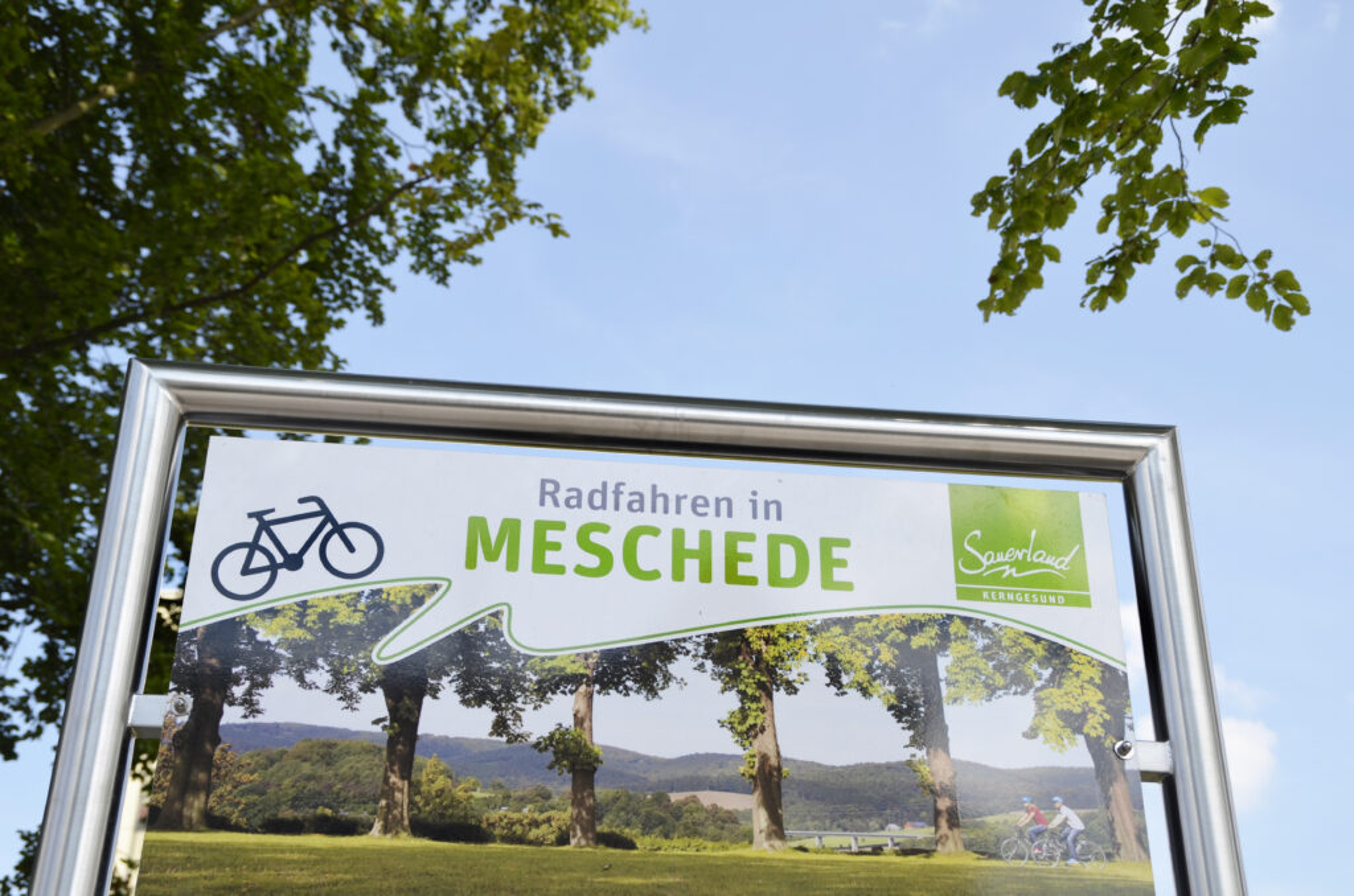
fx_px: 1801
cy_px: 448
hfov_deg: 41.2
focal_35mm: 48
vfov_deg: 27.9
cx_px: 677
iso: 100
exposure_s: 1/250
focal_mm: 32
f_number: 8
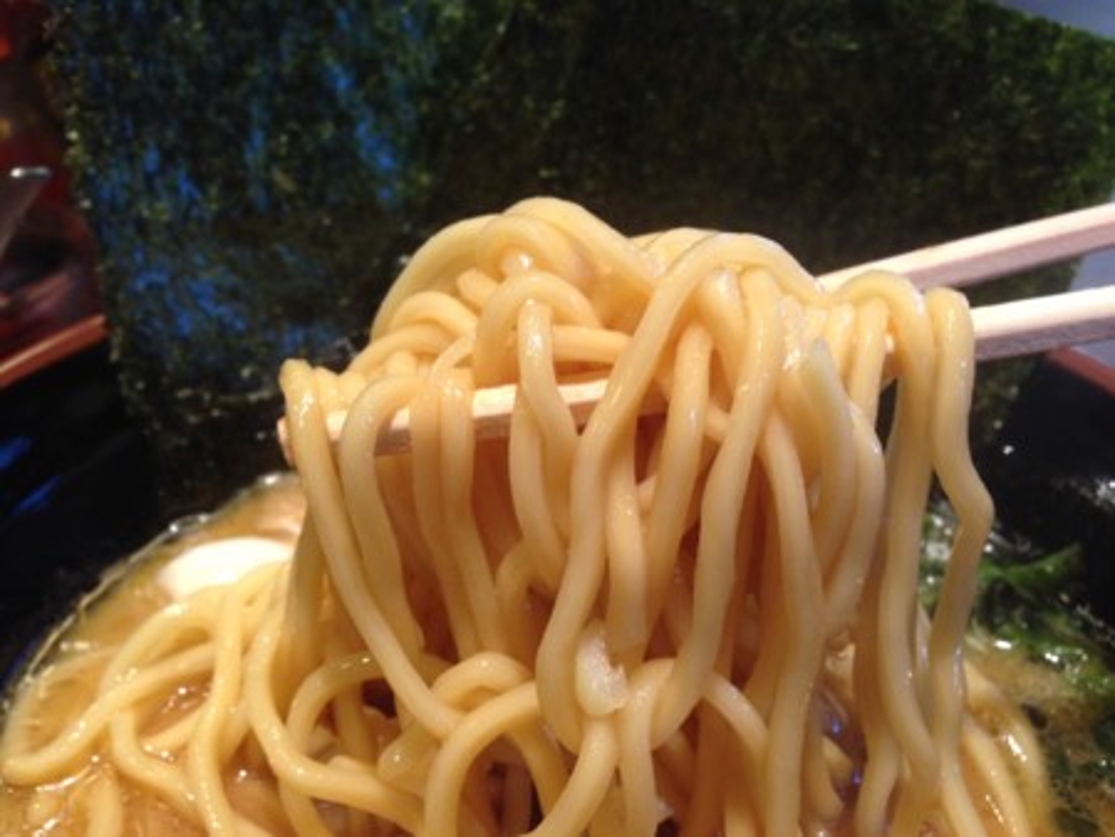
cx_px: 558
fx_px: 1064
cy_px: 418
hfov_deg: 55.3
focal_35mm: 33
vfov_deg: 43.0
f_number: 2.4
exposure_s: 1/20
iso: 64
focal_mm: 4.12
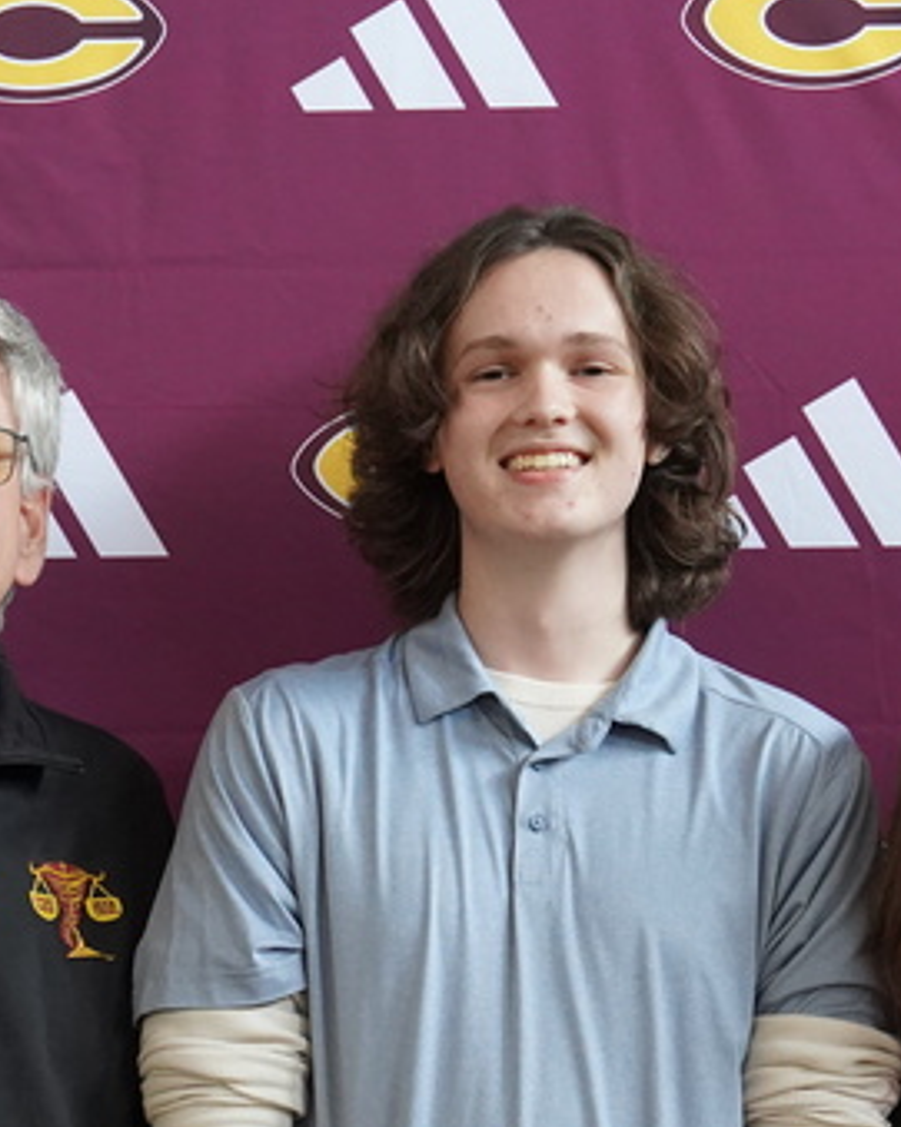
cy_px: 982
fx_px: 3502
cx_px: 419
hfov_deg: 14.7
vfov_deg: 18.0
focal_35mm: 105
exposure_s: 1/160
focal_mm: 37
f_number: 4
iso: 4000
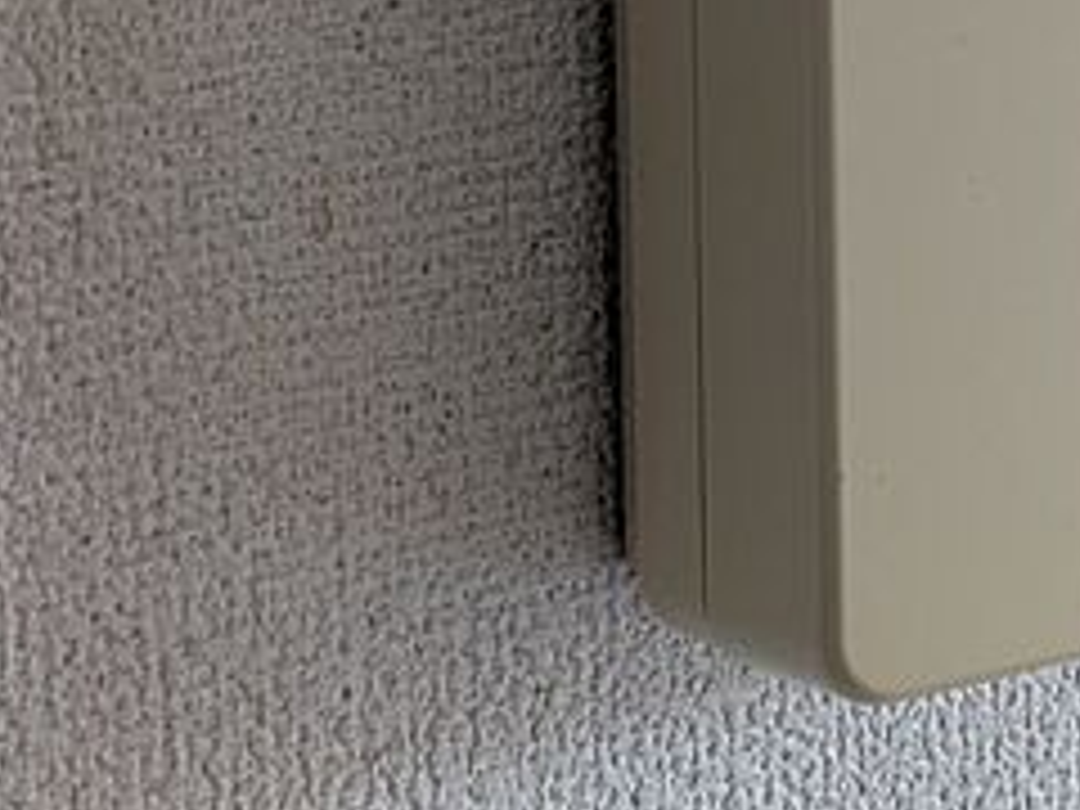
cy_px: -189
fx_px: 4243
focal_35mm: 136
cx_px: 1256
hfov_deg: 14.1
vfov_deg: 10.7
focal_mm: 5.43
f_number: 1.89
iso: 50
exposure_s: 1/30
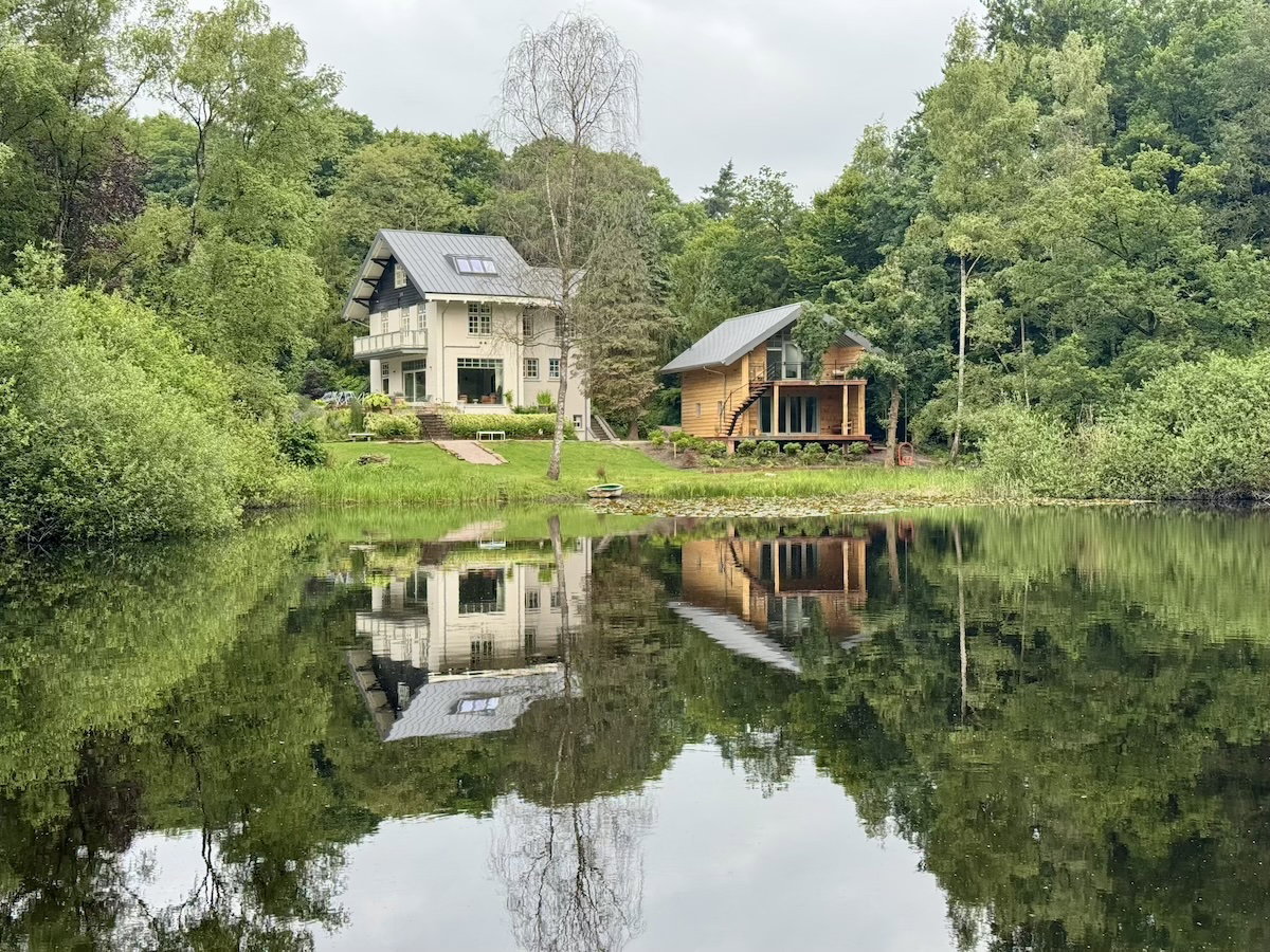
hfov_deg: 39.7
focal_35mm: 48
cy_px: 476
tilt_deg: -1.6
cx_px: 635
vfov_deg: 30.3
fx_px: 1761
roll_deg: +0.8
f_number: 1.78
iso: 64
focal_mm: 6.76
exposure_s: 1/503
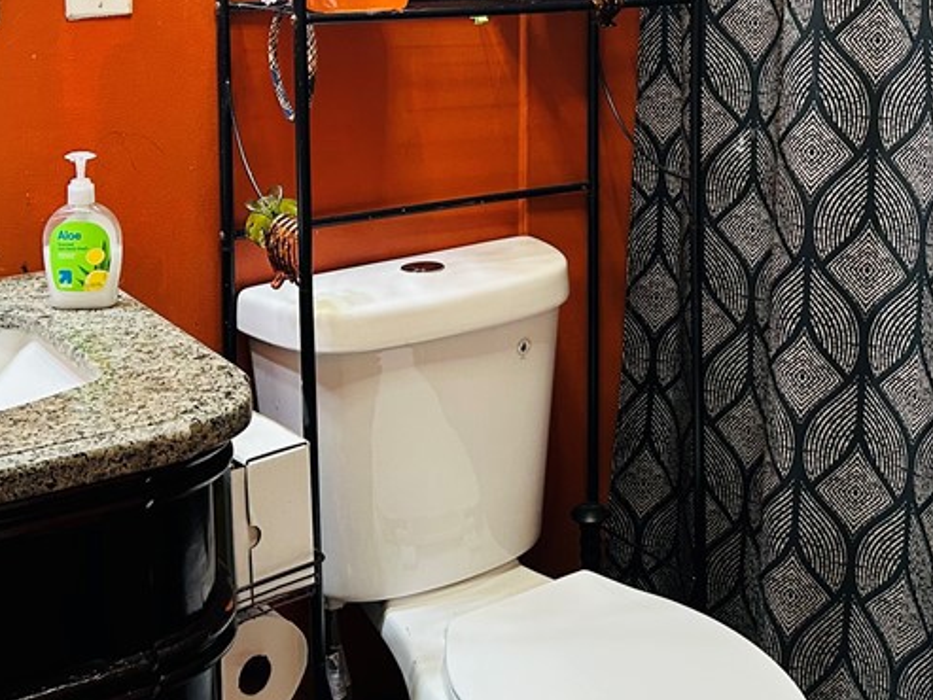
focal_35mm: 54
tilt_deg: -7.1
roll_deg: +0.3
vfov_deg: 26.0
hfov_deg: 35.5
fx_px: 1456
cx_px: 503
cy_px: 49
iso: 320
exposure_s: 1/60
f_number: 1.5
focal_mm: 5.7
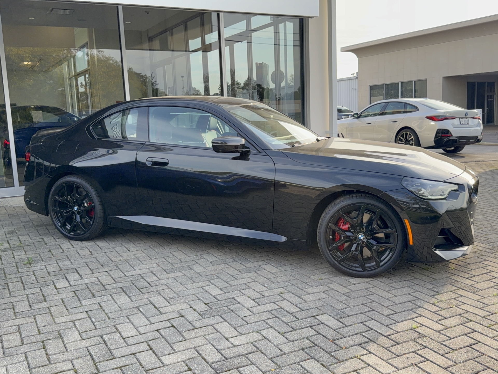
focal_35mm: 34
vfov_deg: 41.8
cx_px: 249
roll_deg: +3.2
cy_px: 187
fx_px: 489
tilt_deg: -9.1
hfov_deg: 54.0
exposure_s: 1/796
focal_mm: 6.76
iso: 100
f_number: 1.78
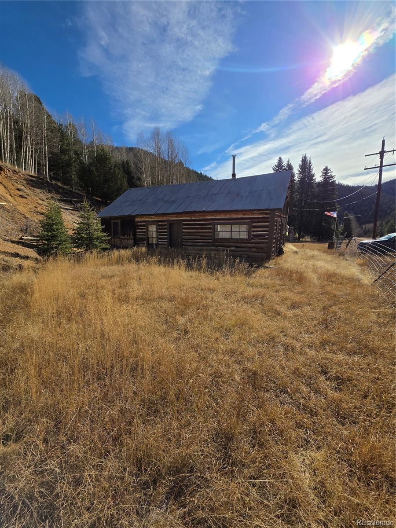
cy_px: 264
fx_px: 198
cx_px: 198
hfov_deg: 89.9
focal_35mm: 13
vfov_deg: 106.2
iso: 40
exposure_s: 1/3300
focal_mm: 2.2
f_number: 1.9
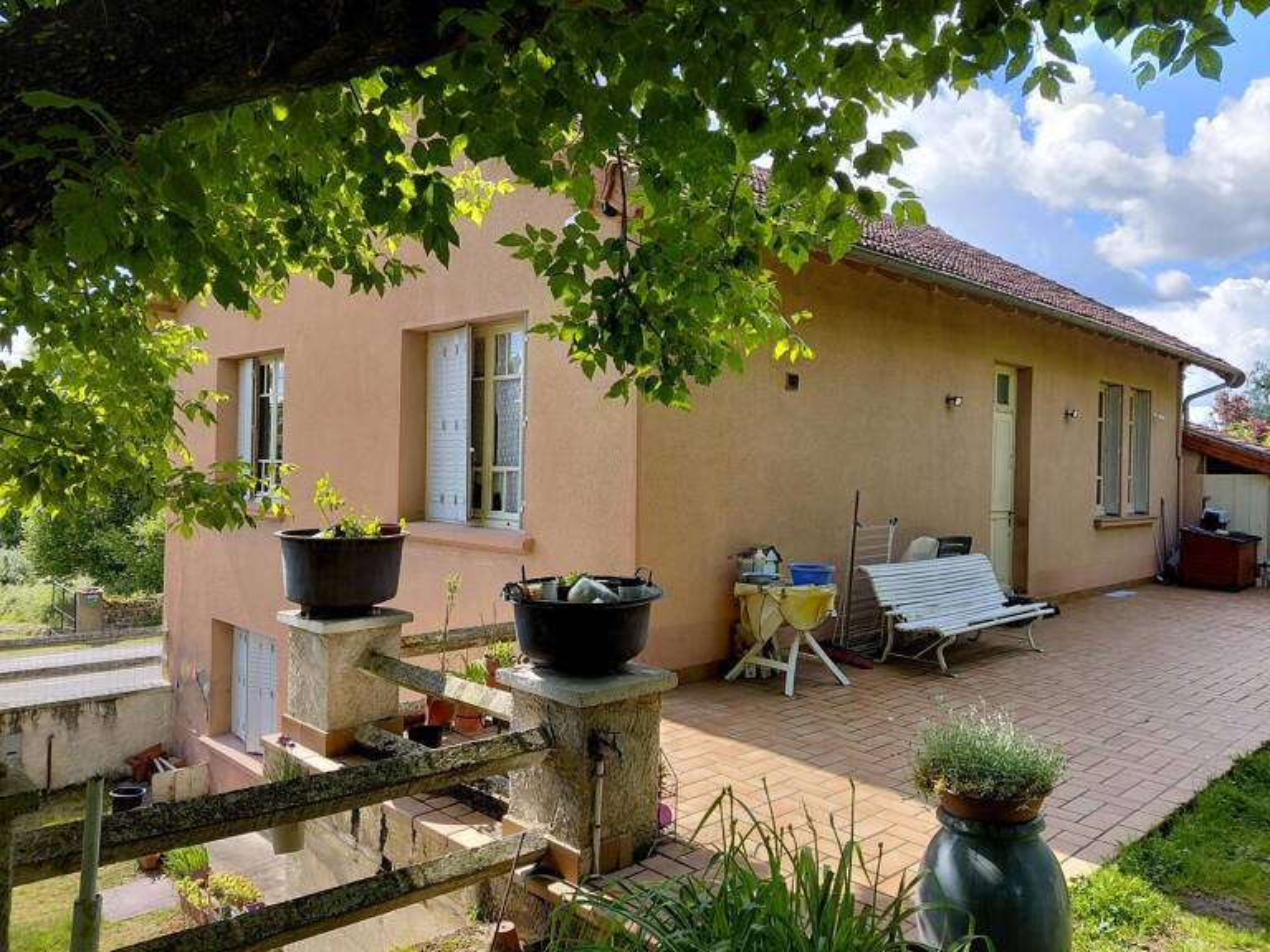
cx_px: 635
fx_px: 917
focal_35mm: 25
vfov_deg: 54.9
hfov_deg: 69.4
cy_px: 476
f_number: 1.8
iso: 50
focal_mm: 4.69
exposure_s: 1/564
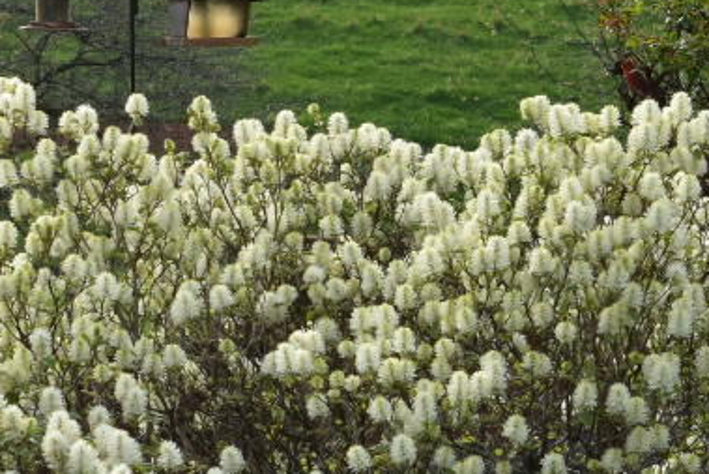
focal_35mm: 449
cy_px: -32
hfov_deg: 4.6
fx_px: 8846
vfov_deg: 3.1
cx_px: -41
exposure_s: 1/320
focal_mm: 70
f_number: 10
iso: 400
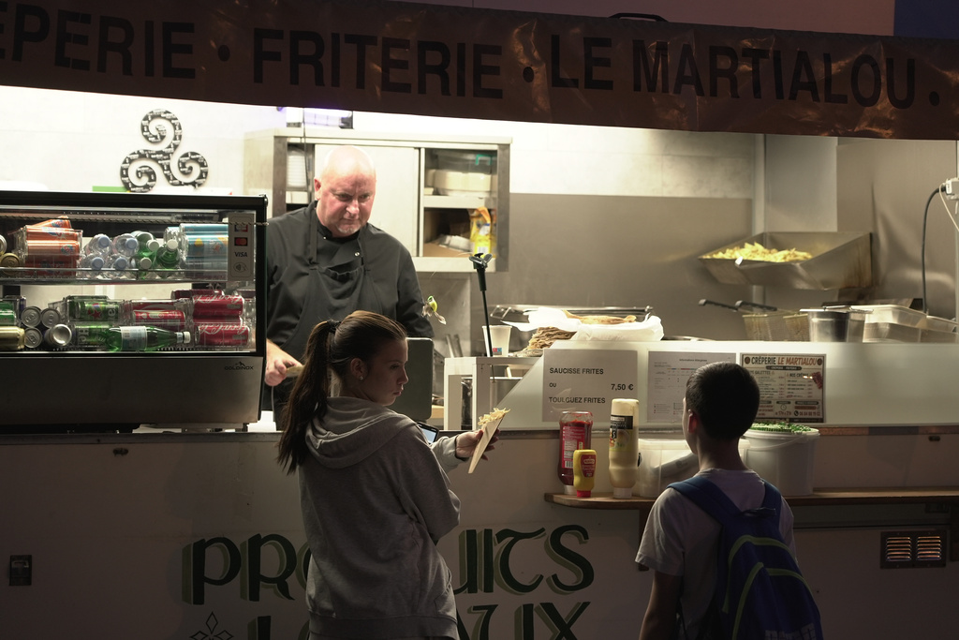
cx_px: 480
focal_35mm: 82
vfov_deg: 16.7
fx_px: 2185
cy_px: 320
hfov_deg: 24.8
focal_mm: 82
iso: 1600
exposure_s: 1/100
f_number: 4.5
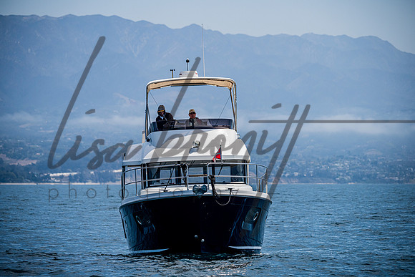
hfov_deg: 10.4
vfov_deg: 7.0
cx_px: 208
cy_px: 138
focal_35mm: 197
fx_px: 2276
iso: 400
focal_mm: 190
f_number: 5
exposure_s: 1/5000
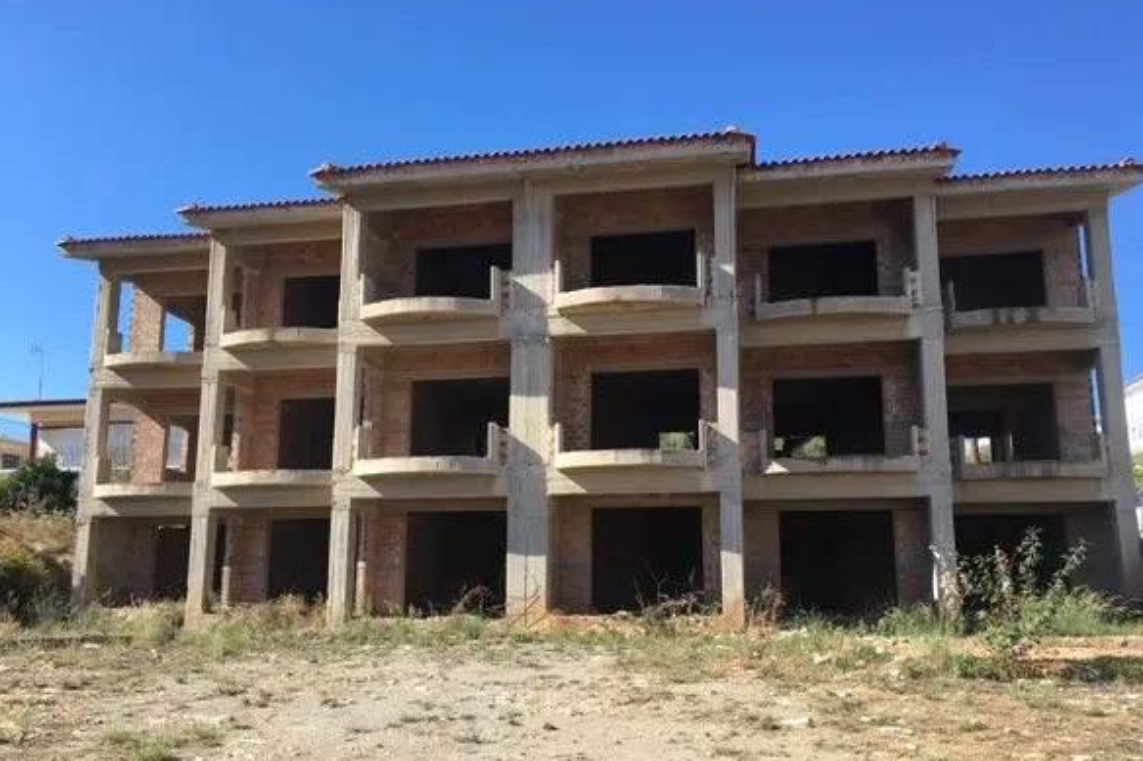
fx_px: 984
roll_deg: -0.4
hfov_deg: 60.3
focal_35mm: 31
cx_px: 579
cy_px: 417
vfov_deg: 42.3
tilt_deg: +11.0
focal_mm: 4.15
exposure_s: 1/693
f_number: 2.2
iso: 25
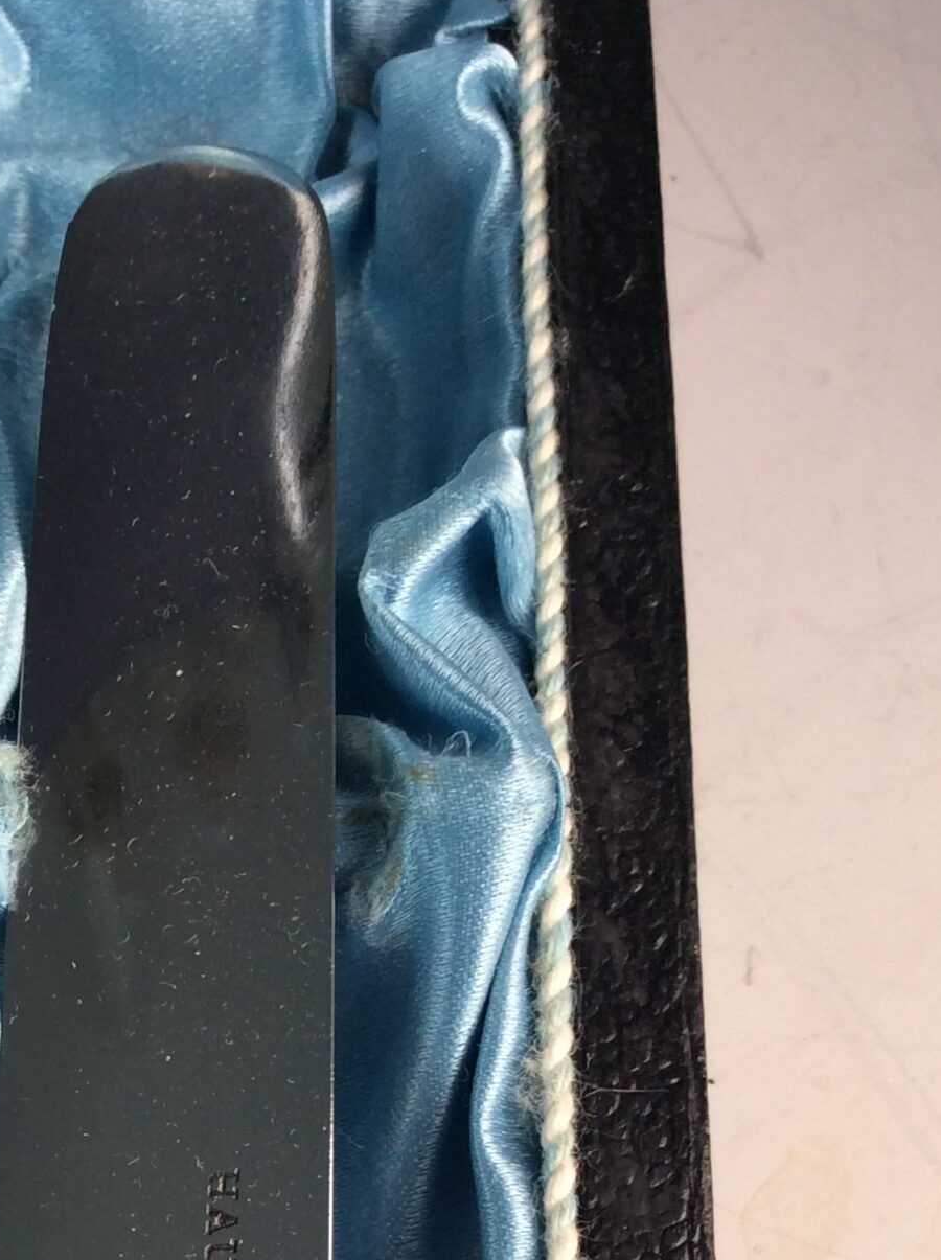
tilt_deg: -71.8
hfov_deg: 21.0
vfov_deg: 26.8
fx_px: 2471
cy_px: 1310
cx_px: 63
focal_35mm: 68
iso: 40
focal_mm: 3.3
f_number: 2.4
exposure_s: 1/50
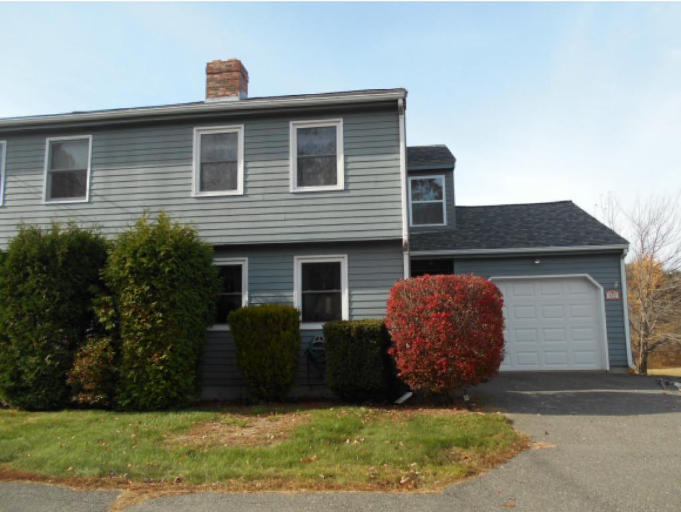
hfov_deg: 67.3
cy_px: 256
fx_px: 512
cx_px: 340
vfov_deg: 53.1
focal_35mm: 26
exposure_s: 1/500
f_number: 3.2
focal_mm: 4.6
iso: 80
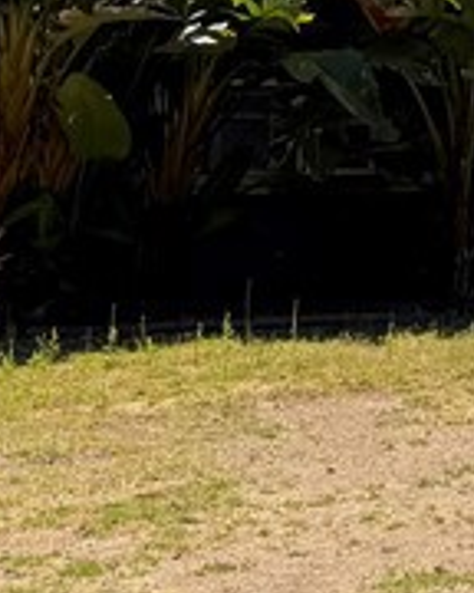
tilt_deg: +4.3
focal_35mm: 133
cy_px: -69
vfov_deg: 14.1
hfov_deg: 9.4
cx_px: 1376
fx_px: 2332
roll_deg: +0.0
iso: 80
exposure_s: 1/3953
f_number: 1.78
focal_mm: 6.76
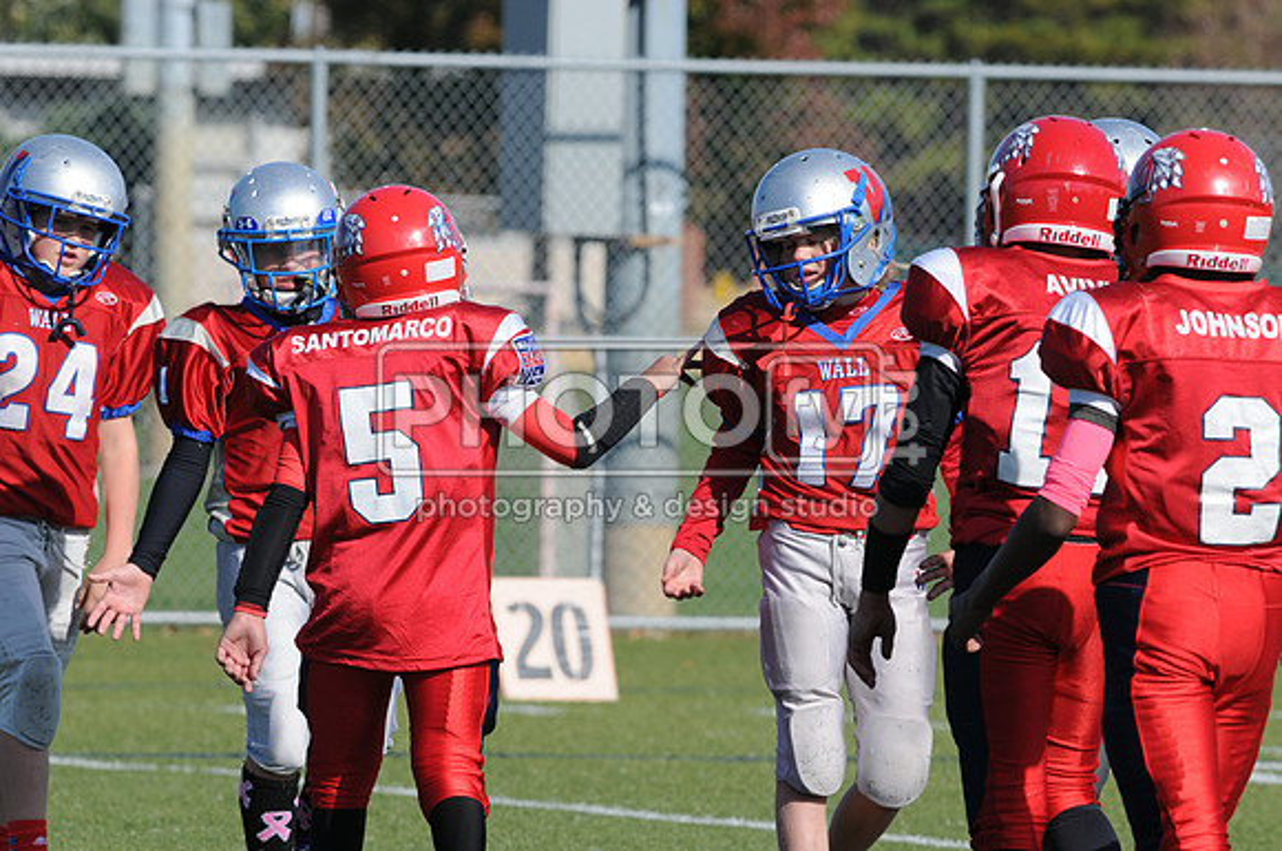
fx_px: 16003
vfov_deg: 3.0
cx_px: 641
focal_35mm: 450
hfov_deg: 4.6
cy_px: 426
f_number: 9
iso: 200
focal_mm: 300
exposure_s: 1/500
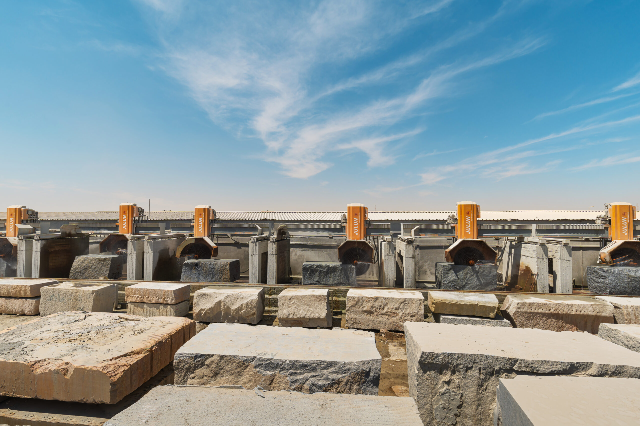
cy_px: 213
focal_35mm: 16
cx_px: 320
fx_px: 284
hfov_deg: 96.7
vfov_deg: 73.8
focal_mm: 16
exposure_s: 1/400
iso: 100
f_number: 9
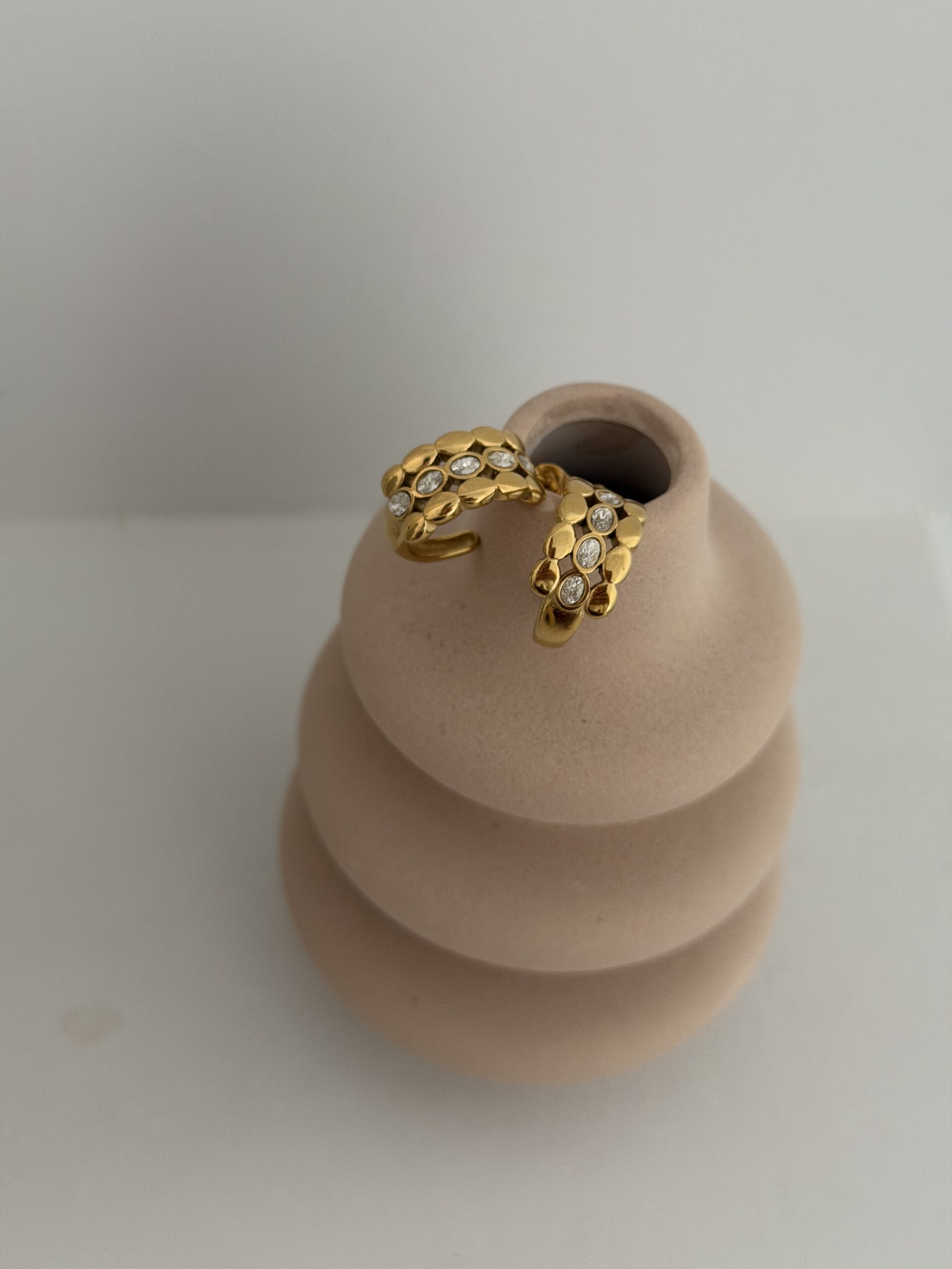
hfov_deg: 30.3
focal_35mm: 48
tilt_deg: -53.5
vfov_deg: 39.7
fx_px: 1760
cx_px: 476
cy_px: 634
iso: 250
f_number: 1.78
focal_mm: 6.76
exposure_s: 1/60
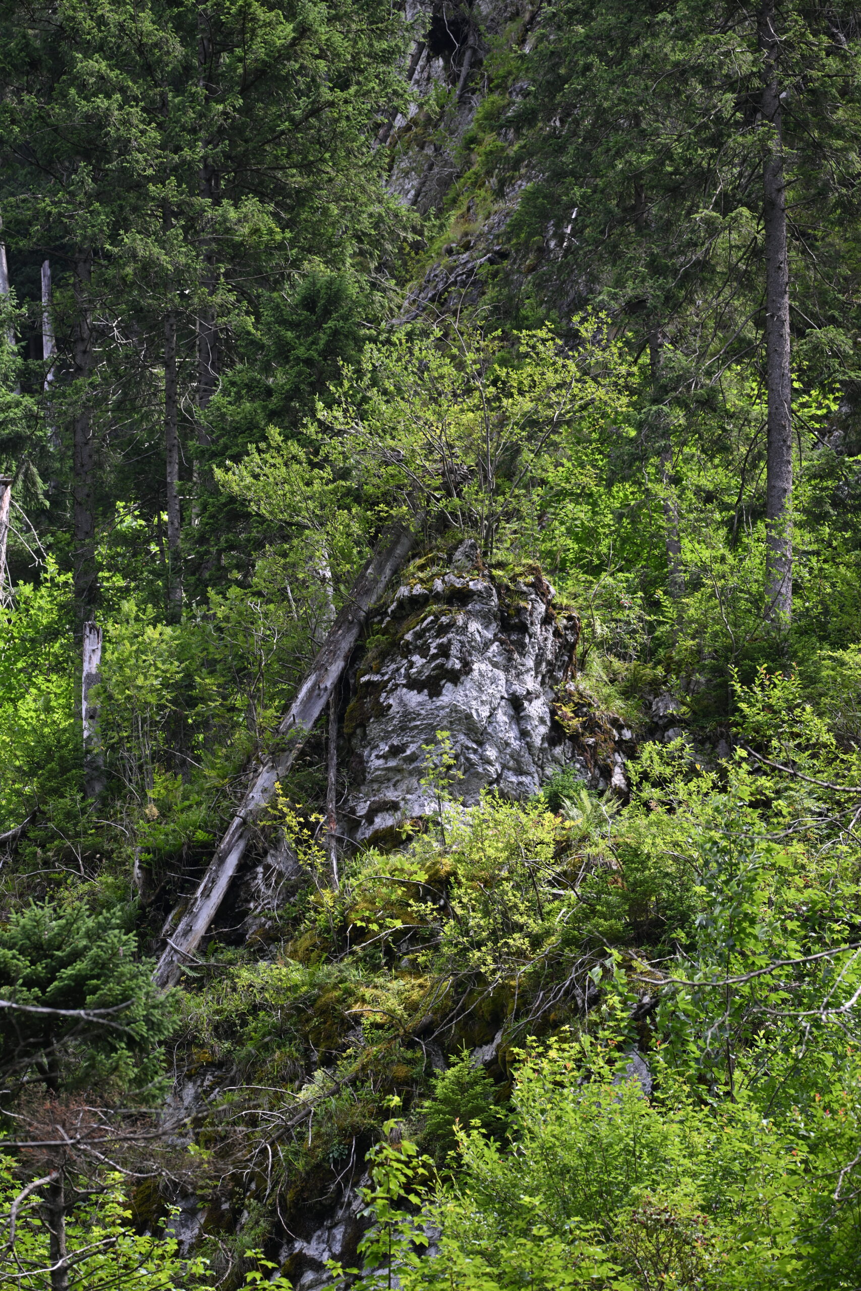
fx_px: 6456
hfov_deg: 7.6
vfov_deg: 11.4
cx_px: 430
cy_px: 646
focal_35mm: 180
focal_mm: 180
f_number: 5.6
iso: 160
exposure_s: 1/200
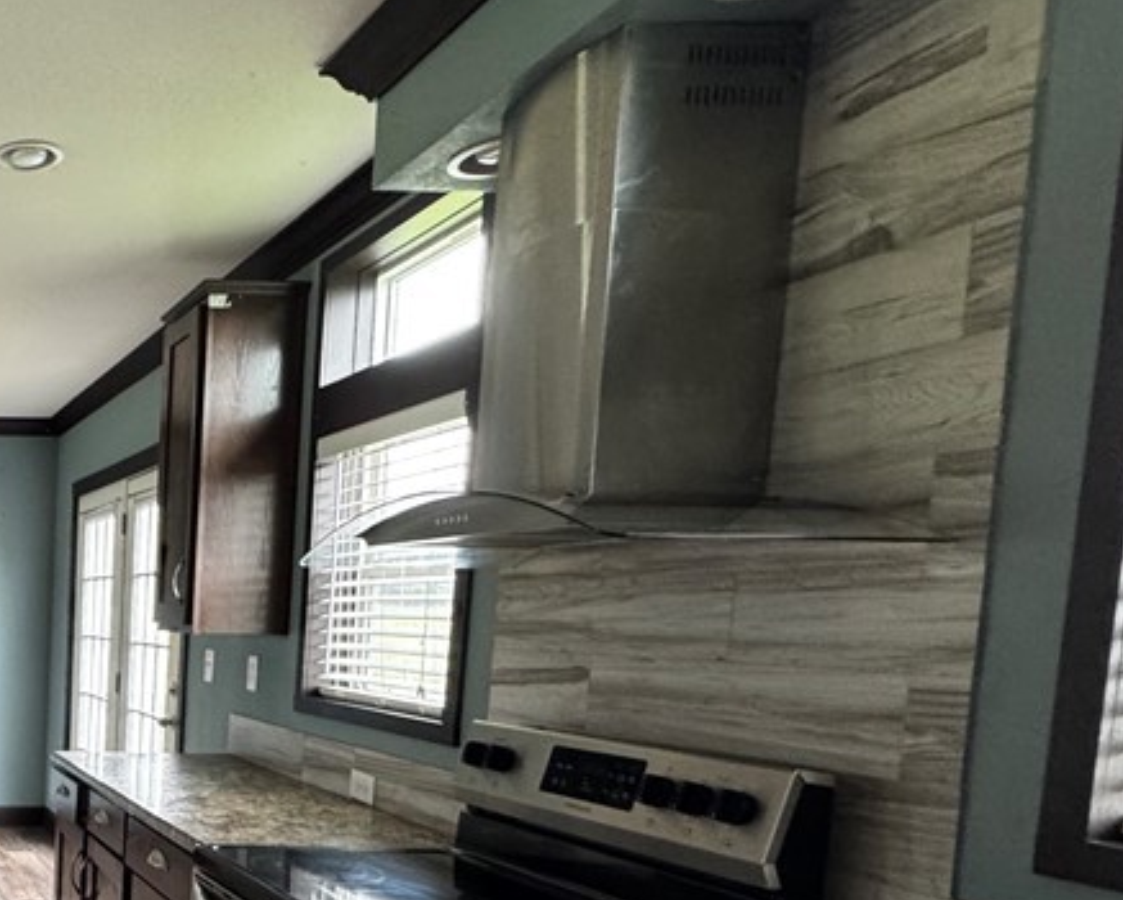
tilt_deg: -7.1
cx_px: -159
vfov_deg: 43.8
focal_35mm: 32
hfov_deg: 41.8
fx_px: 1064
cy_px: 710
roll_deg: -1.1
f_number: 2.2
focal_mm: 2.22
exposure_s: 1/99
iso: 250
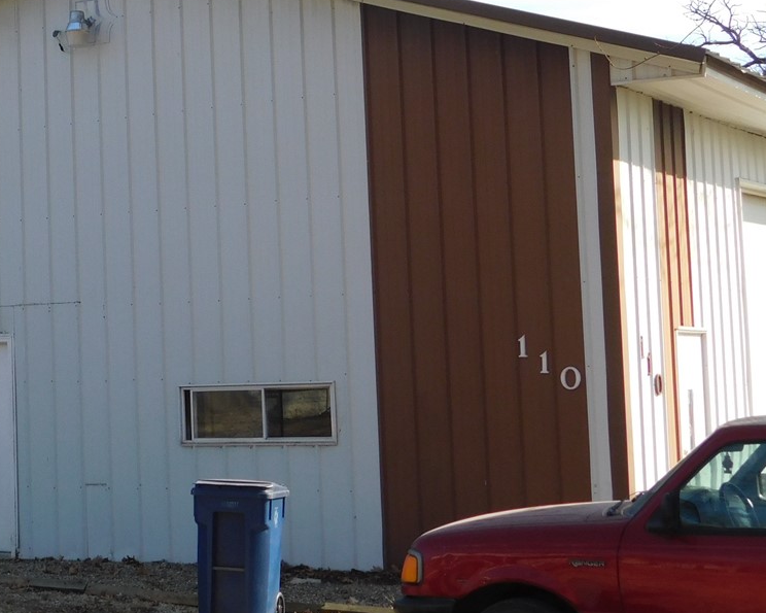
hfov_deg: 22.0
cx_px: 18
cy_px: 207
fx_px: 1904
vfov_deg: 18.2
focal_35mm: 84
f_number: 3.6
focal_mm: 7.1
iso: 125
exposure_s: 1/640
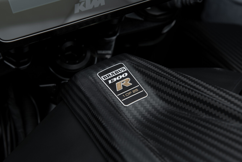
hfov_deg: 28.8
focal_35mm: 70
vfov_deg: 19.5
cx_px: 121
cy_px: 81
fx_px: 471
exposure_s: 1/200
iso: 250
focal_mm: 70
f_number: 13
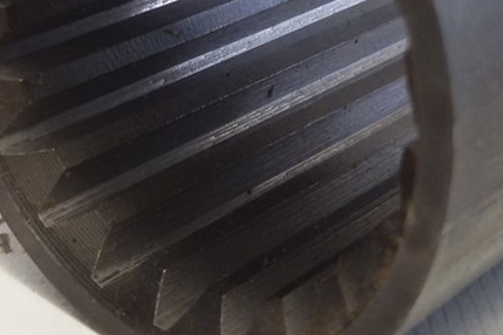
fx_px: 1229
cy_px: 15
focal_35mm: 88
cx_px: 280
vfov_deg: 15.3
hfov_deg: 23.1
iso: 40
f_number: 2.4
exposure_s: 1/33
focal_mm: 2.93
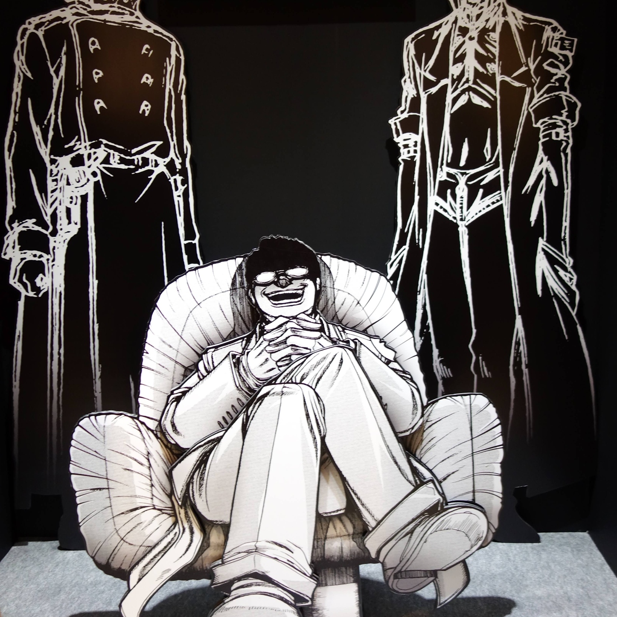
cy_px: 222
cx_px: 309
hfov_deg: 46.0
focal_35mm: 36
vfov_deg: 45.6
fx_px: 726
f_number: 1.8
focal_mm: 10.4
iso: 250
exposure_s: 1/30
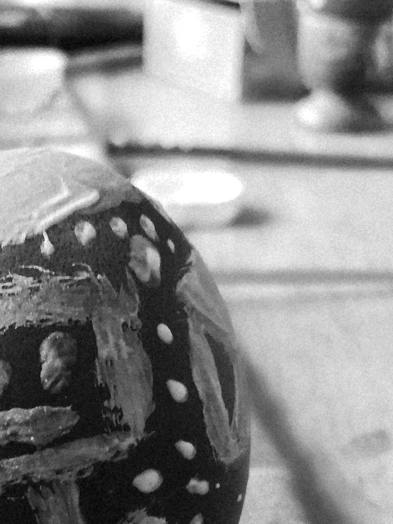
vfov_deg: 25.8
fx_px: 1120
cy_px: 436
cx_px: 76
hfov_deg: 19.7
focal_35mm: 74
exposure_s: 1/25
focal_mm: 3.79
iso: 500
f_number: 2
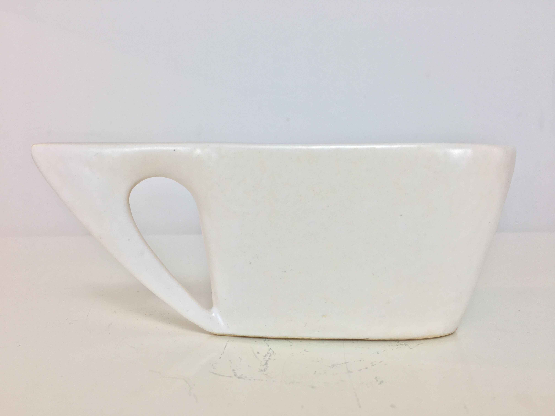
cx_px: 278
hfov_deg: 61.7
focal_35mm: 29
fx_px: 465
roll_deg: +0.1
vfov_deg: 48.2
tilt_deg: -4.1
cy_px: 208
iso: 25
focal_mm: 4.15
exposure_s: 1/50
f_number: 2.2
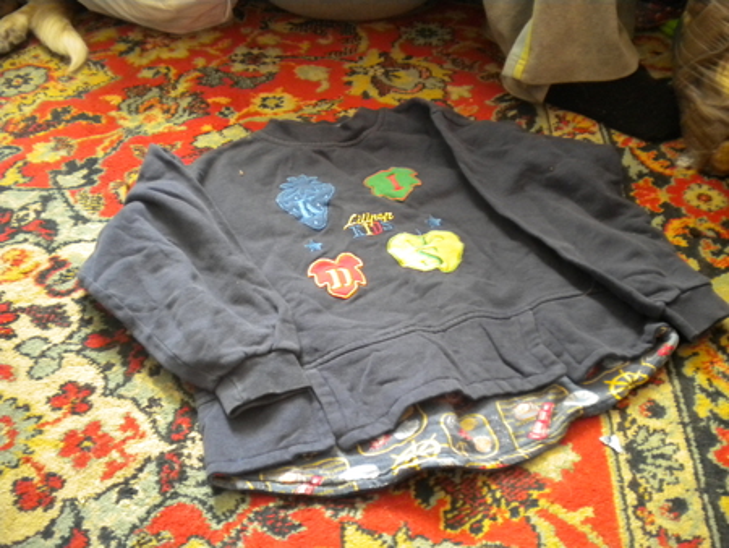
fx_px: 737
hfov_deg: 52.6
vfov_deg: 40.7
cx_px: 364
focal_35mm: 35
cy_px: 274
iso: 400
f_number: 3.1
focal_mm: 6.3
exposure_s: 1/28.8
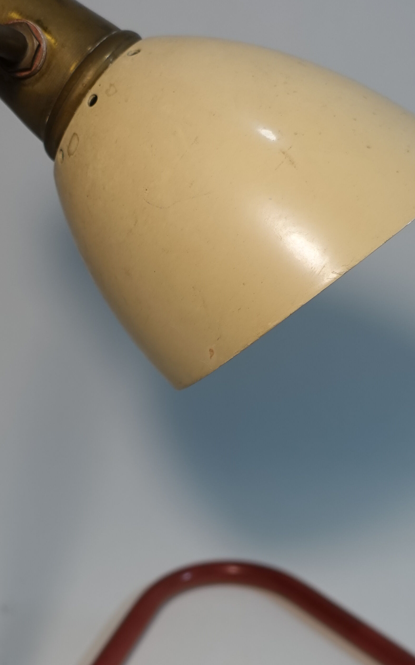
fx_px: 959
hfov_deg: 24.4
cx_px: 211
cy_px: 482
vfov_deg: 37.4
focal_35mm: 53
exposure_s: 1/160
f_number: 1.8
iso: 125
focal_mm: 8.8
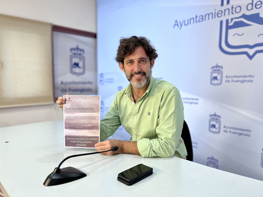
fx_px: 198
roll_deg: +0.5
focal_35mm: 26
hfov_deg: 67.3
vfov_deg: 53.1
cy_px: 98
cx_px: 132
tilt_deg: -6.1
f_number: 1.6
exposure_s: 1/100
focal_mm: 5.1
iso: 50
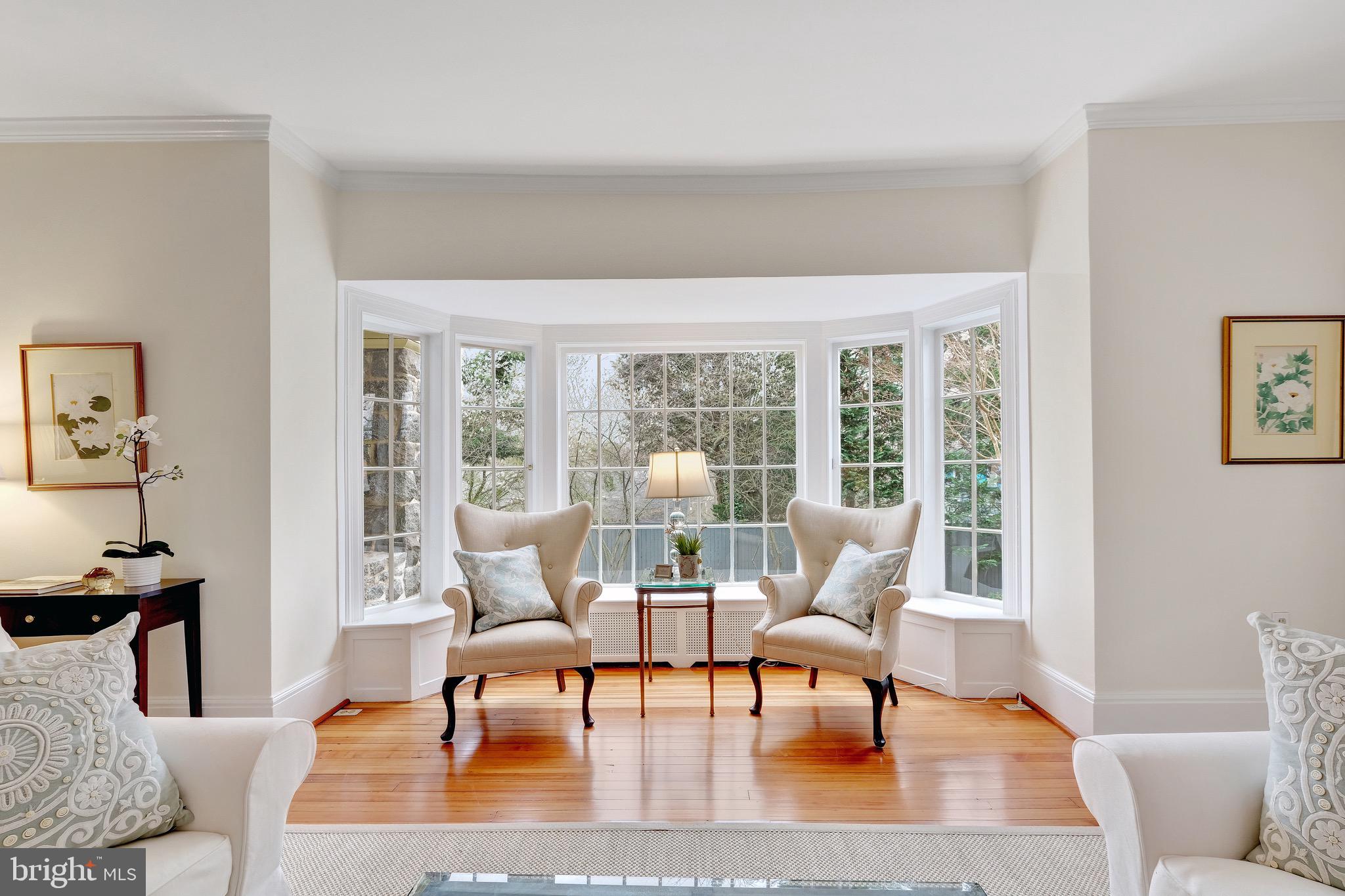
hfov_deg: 100.4
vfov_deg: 77.3
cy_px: 448
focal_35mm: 15
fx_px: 560
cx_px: 672
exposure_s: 1/25
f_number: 8
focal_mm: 10
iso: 400
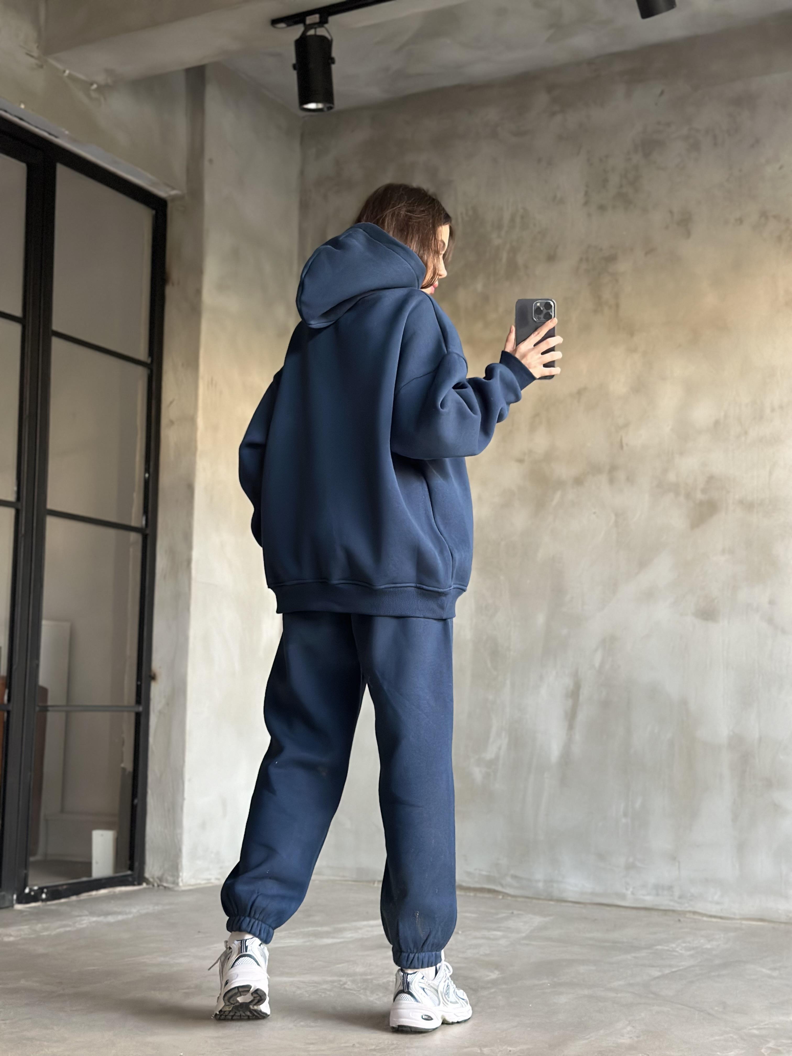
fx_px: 1464
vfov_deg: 39.7
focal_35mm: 48
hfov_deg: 30.3
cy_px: 528
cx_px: 396
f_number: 1.78
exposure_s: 1/49
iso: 400
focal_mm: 6.86
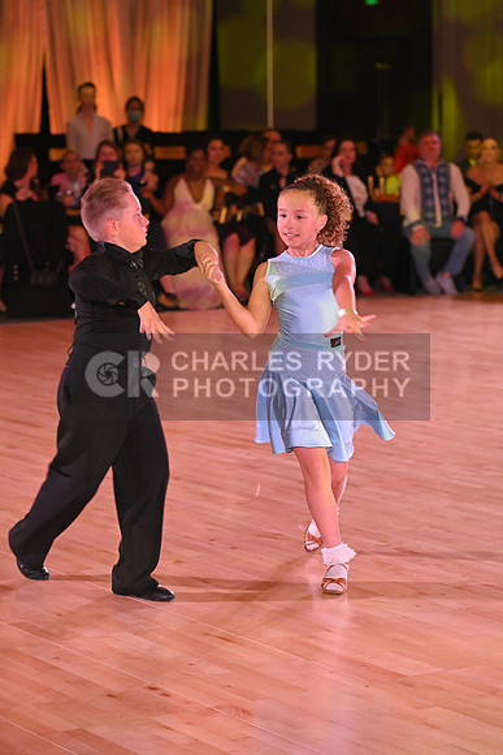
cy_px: 378
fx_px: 2199
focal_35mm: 105
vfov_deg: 19.5
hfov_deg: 13.0
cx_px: 252
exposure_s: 1/200
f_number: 5
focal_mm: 105
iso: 1600
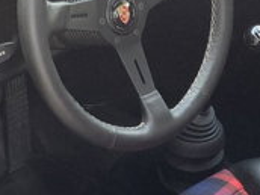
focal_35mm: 125
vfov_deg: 11.7
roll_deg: -0.5
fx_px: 939
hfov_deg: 15.8
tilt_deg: -38.4
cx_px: 138
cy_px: 207
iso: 64
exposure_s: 1/121
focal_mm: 3.99
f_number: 1.8
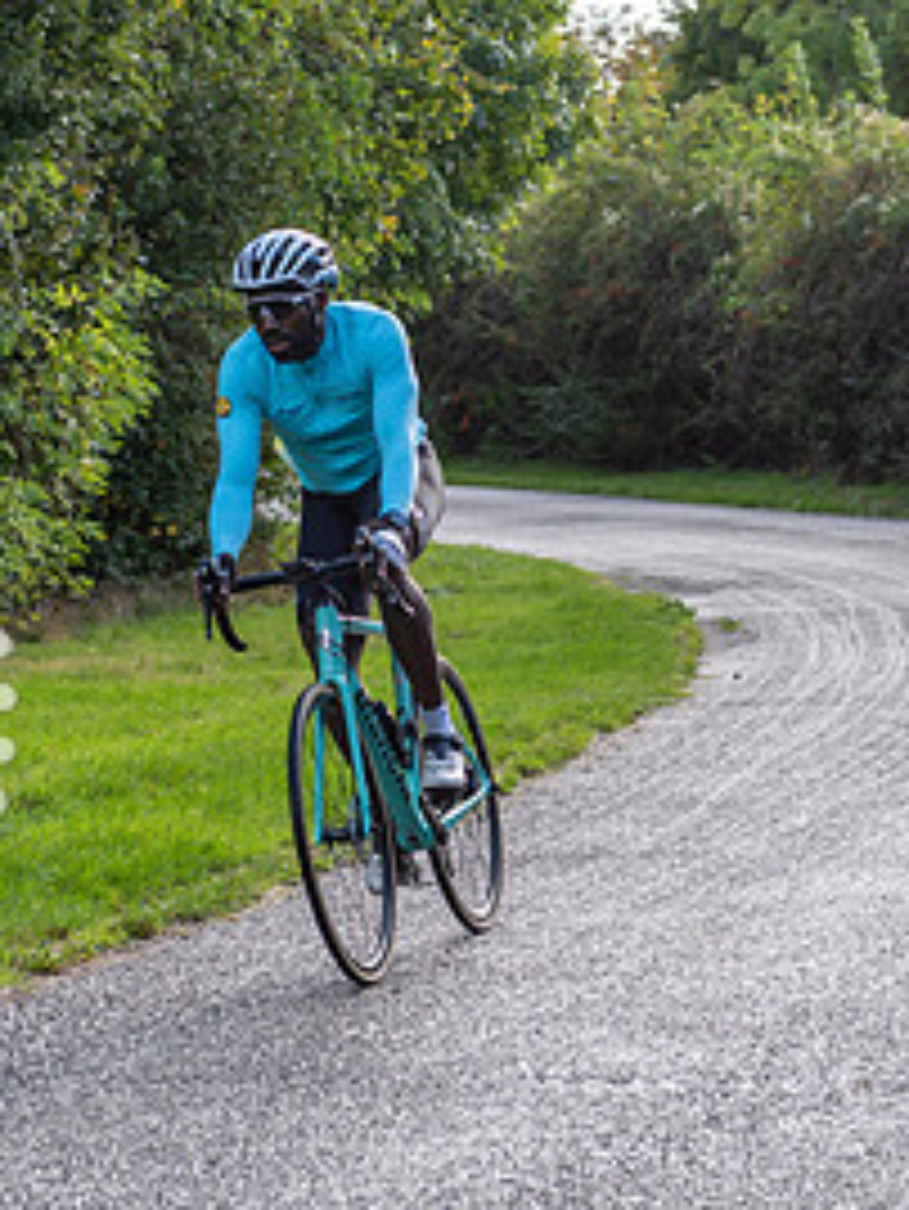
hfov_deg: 10.8
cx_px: 292
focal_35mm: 137
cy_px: 475
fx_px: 4793
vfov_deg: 14.4
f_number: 4
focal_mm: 66
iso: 200
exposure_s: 1/400
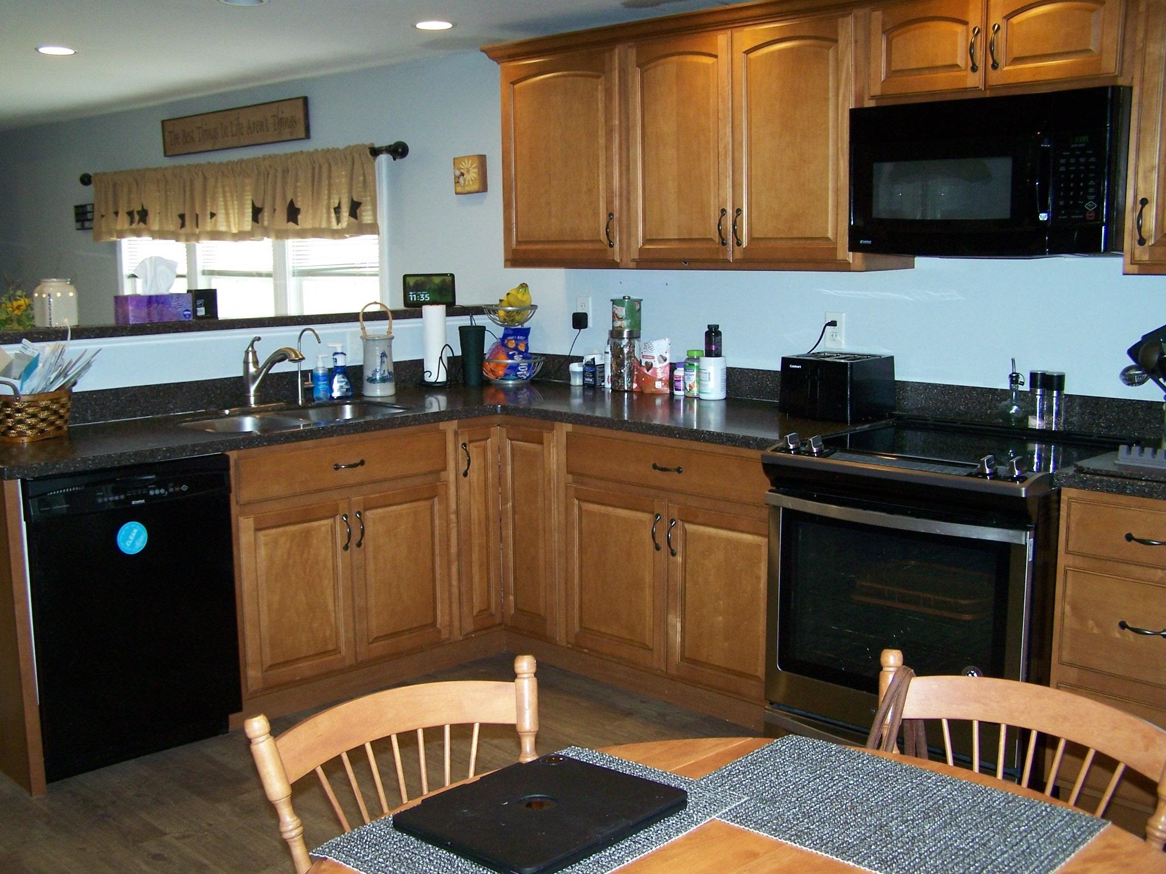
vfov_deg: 37.7
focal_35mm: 38
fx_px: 1280
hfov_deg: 49.0
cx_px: 583
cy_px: 437
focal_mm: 6.3
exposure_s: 1/60
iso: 160
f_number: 2.8
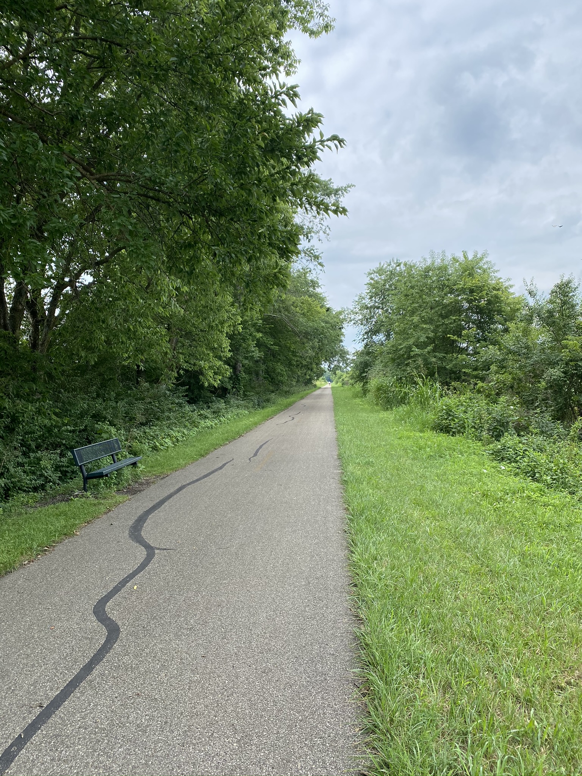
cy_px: 388
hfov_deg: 53.1
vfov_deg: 67.3
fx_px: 583
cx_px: 291
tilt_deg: +1.1
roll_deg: +1.5
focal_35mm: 26
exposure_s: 1/1193
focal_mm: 4.25
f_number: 1.8
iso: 32
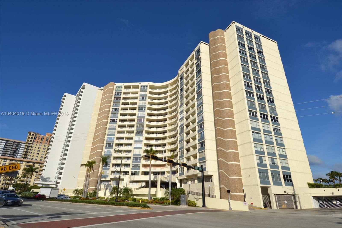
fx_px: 171
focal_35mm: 18
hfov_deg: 90.0
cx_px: 171
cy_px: 114
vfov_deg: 67.4
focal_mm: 12
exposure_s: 1/200
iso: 100
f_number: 13
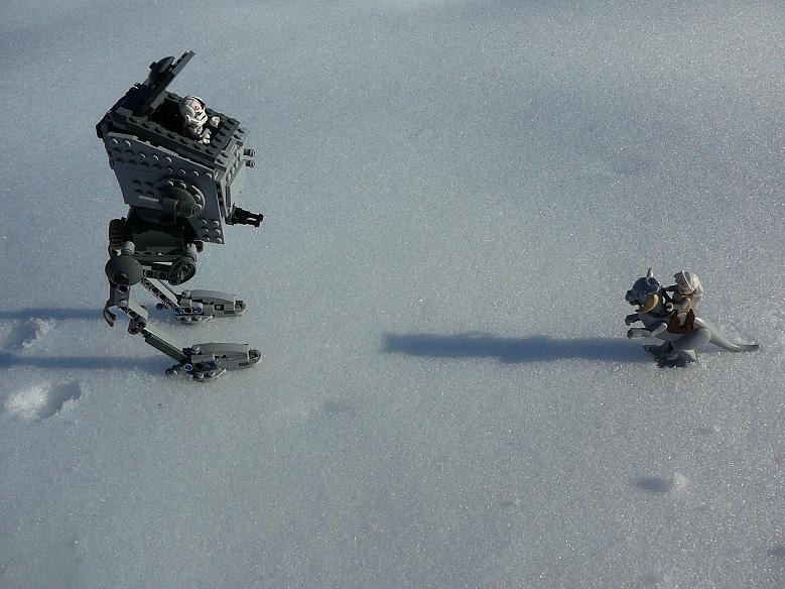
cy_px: 294
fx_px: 794
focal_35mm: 35
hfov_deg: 52.6
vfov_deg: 40.7
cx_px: 392
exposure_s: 1/1000
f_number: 5
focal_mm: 5.2
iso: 80
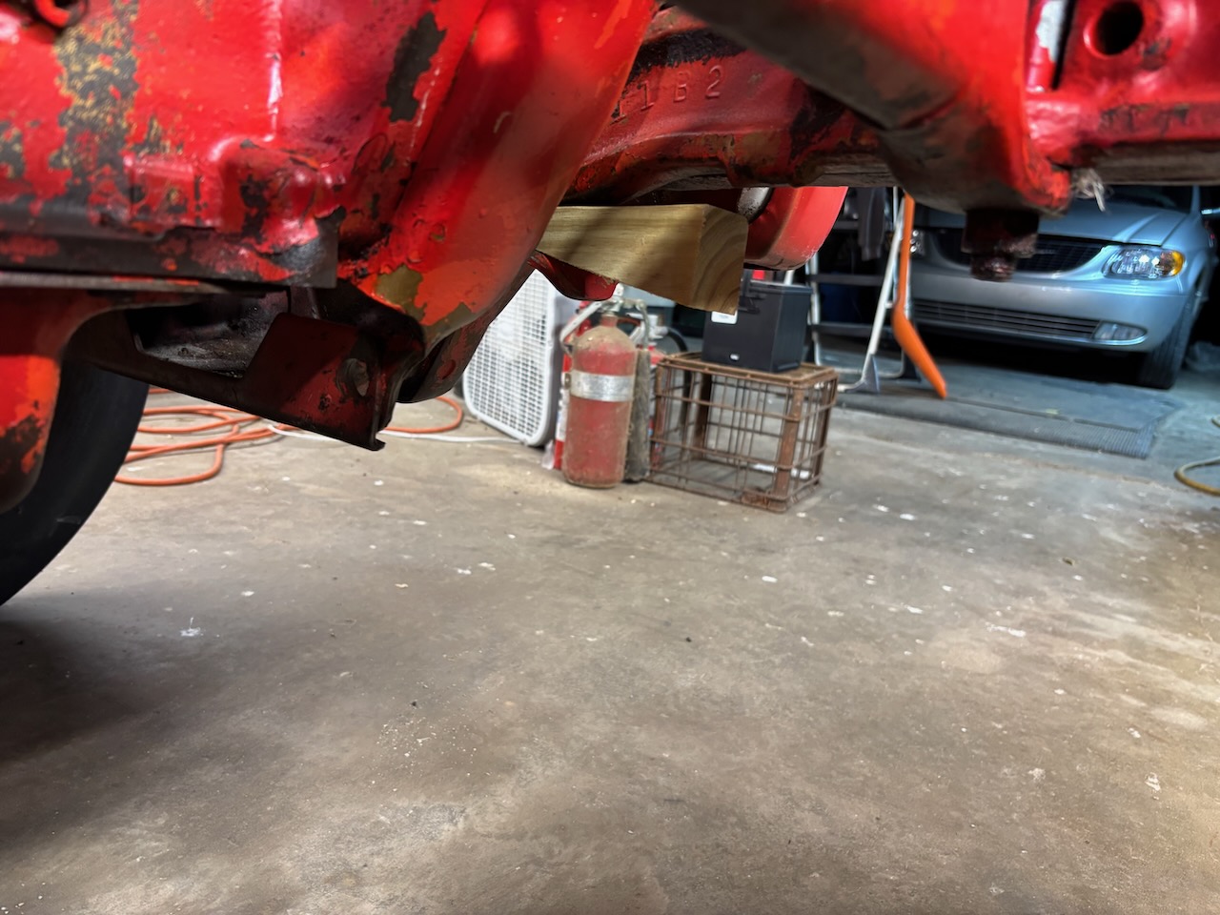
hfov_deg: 67.3
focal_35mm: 26
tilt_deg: -12.7
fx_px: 916
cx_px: 610
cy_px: 458
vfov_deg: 53.1
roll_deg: -6.5
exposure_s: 1/60
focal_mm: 5.96
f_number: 1.6
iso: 320
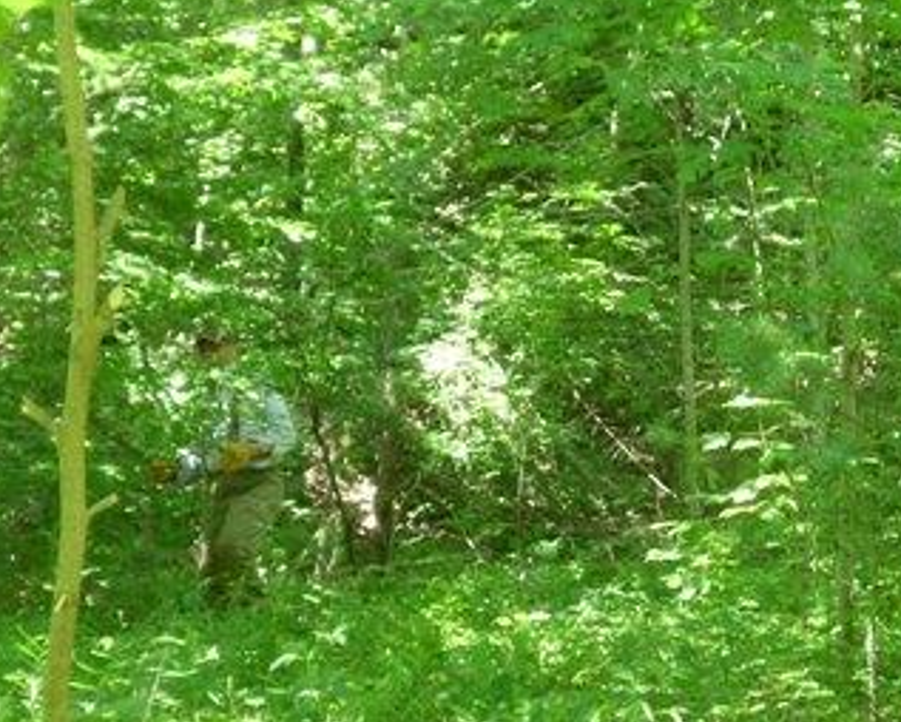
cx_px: 711
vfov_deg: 11.6
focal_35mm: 133
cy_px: 449
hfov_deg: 14.4
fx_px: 3549
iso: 200
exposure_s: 1/60
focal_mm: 9.7
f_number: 4
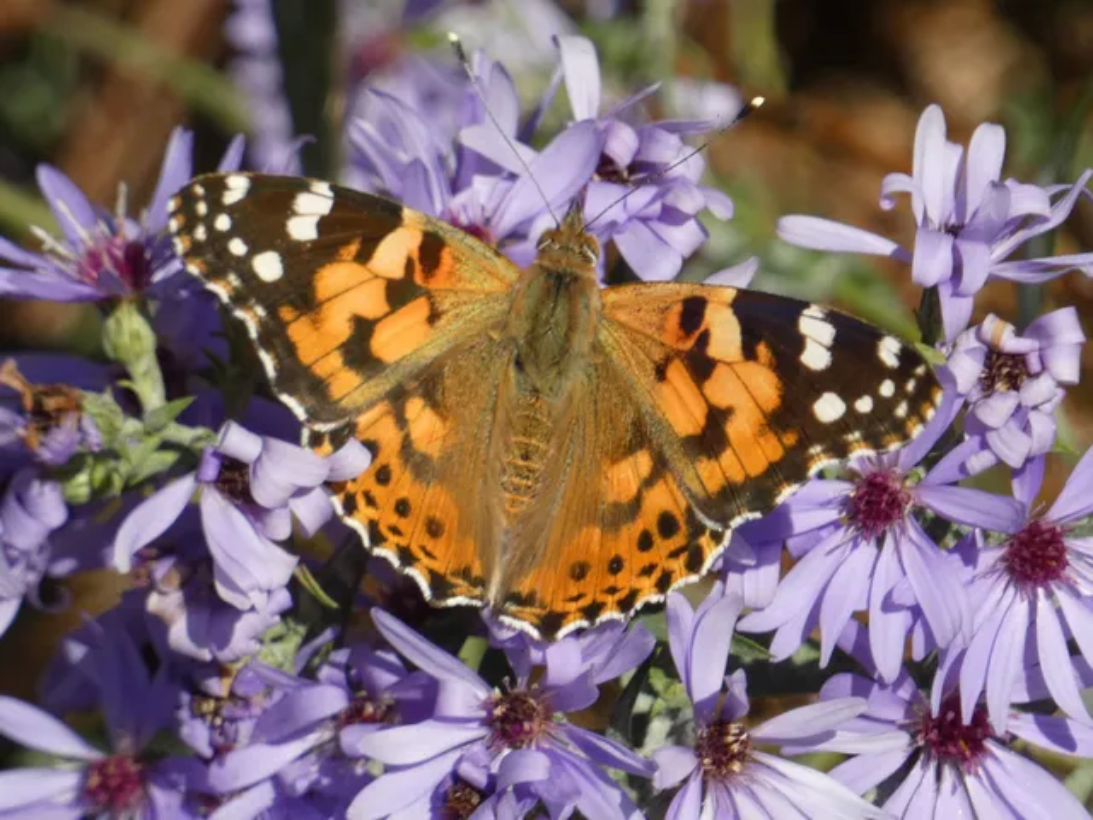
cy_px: 410
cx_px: 546
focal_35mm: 549
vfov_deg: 2.7
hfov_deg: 3.6
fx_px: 17335
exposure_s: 1/160
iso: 80
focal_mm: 98.3
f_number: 5.6
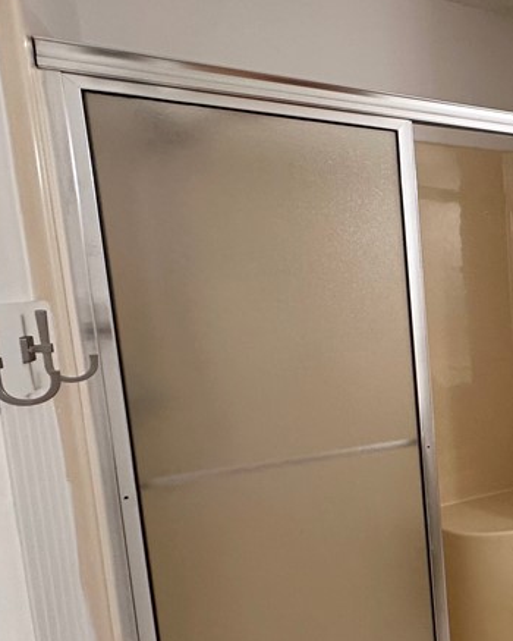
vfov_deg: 55.5
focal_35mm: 32
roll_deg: +0.9
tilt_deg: -6.8
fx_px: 607
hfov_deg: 30.4
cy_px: 352
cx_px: 734
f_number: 2.2
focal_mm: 2.22
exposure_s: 1/120
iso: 160
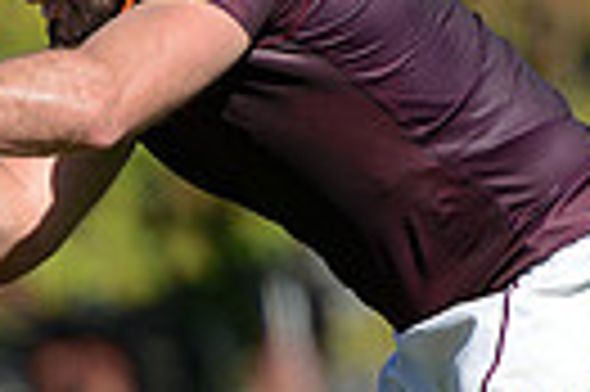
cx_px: -239
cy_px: 534
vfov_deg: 1.1
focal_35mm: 1197
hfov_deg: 1.7
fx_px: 19593
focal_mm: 270
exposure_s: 1/1250
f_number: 4
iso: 320
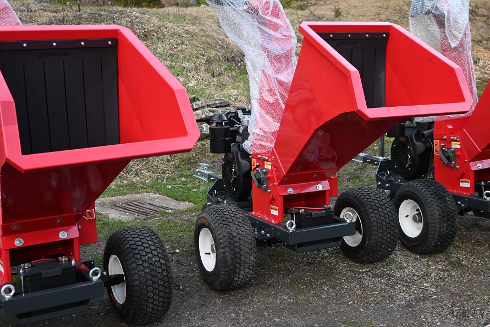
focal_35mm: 46
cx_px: 245
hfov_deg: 43.0
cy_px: 164
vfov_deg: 29.4
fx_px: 623
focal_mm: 30.5
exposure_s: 1/125
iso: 1100
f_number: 4.8
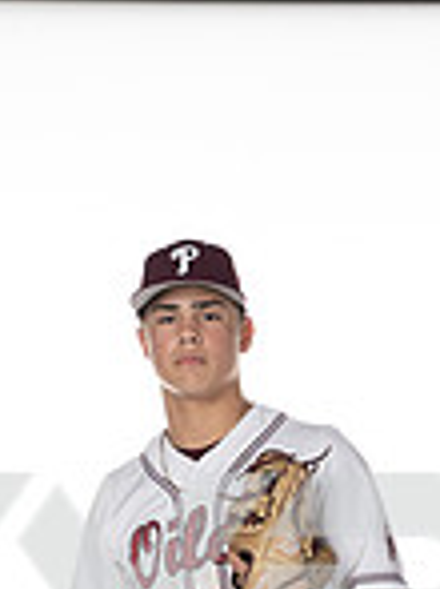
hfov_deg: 10.3
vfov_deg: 13.0
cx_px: 228
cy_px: 881
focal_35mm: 144
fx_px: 2444
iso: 400
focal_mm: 49
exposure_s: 1/250
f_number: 6.3
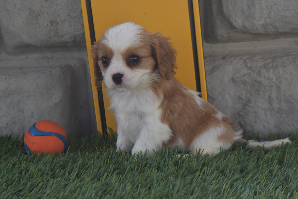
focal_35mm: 78
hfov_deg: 26.0
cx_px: 149
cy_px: 100
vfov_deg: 17.5
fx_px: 646
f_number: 5.6
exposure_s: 1/250
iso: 200
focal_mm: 52
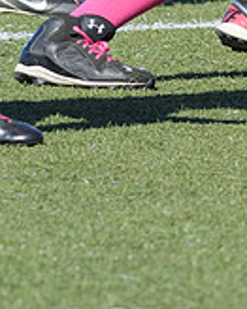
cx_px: 346
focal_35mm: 1495
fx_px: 13674
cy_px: -154
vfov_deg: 1.3
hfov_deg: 1.0
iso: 200
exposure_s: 1/500
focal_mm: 300
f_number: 7.1
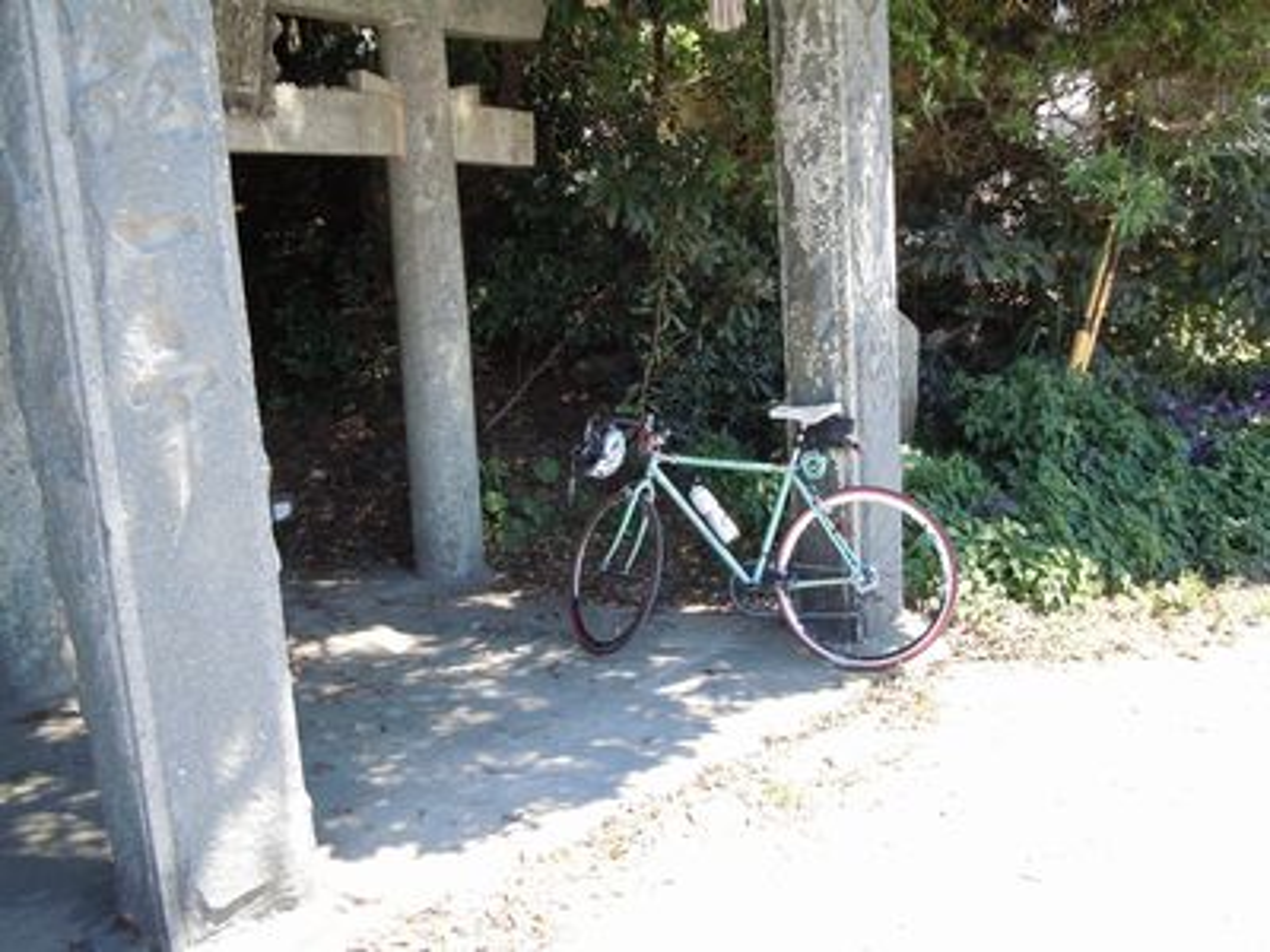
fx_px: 1211
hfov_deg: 55.4
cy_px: 476
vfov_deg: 42.9
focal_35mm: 33
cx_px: 635
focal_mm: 5.9
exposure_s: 1/80
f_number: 4
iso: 100
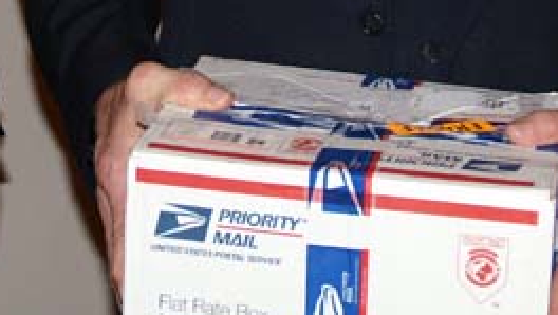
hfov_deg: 14.7
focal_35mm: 146
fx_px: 2162
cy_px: -227
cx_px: 211
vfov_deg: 8.1
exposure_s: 1/60
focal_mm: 24
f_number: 3.5
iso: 200
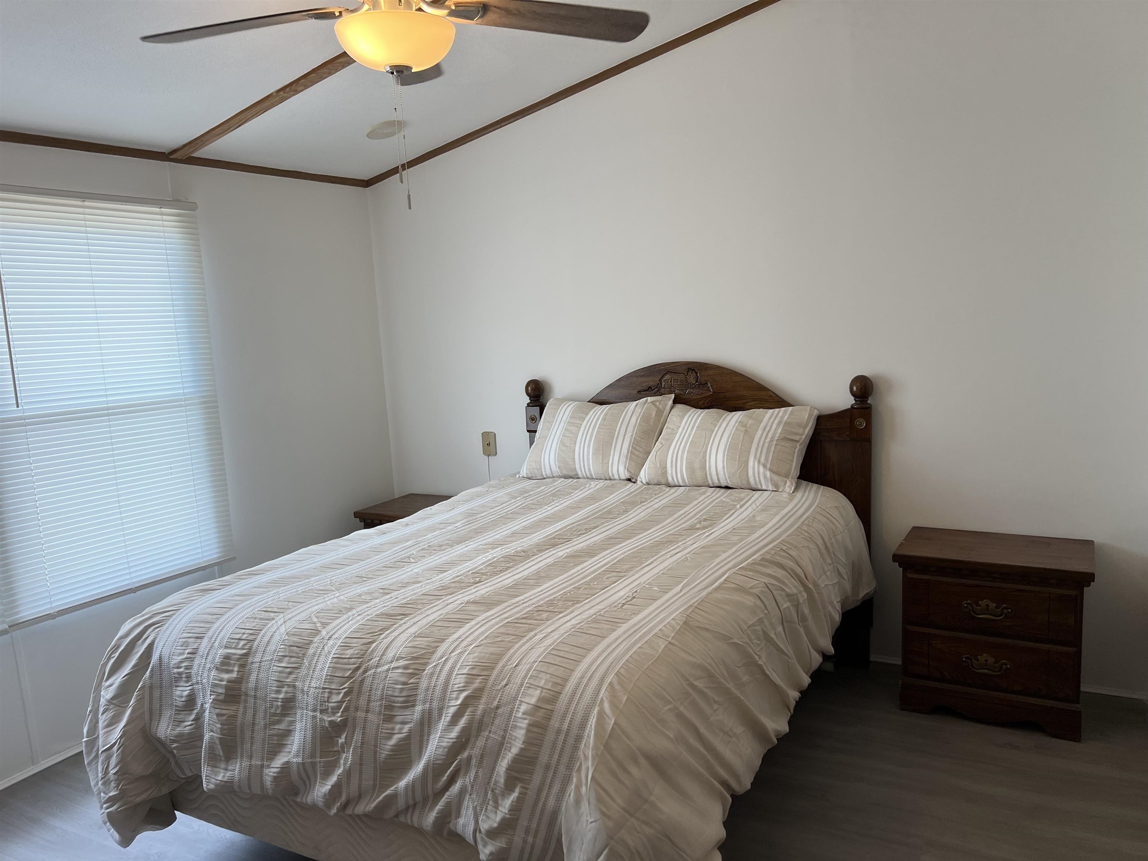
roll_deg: +2.9
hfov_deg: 67.3
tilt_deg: -8.3
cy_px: 430
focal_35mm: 26
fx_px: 862
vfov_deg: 53.1
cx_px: 574
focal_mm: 5.7
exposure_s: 1/140
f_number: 1.5
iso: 64
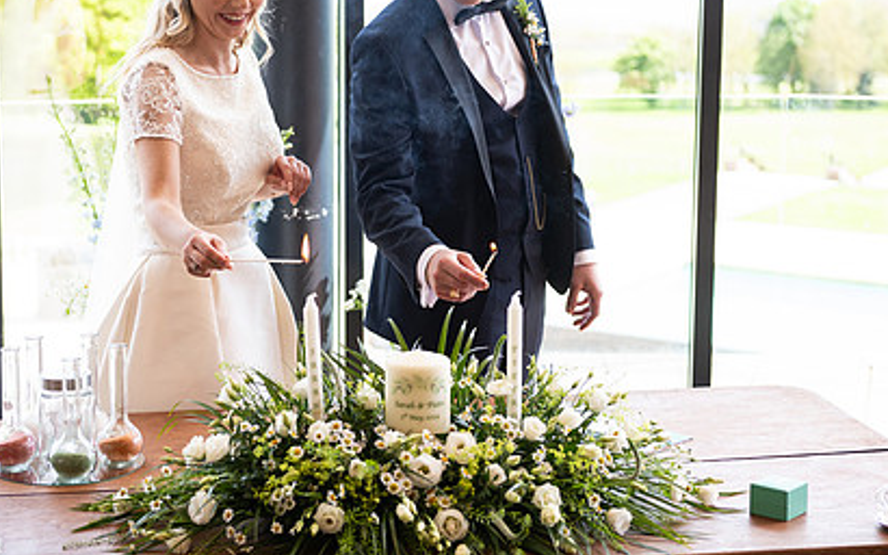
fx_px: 1815
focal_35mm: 75
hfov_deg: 27.5
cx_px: 427
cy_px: 214
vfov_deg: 17.4
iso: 320
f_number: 3.5
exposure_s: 1/160
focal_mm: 52
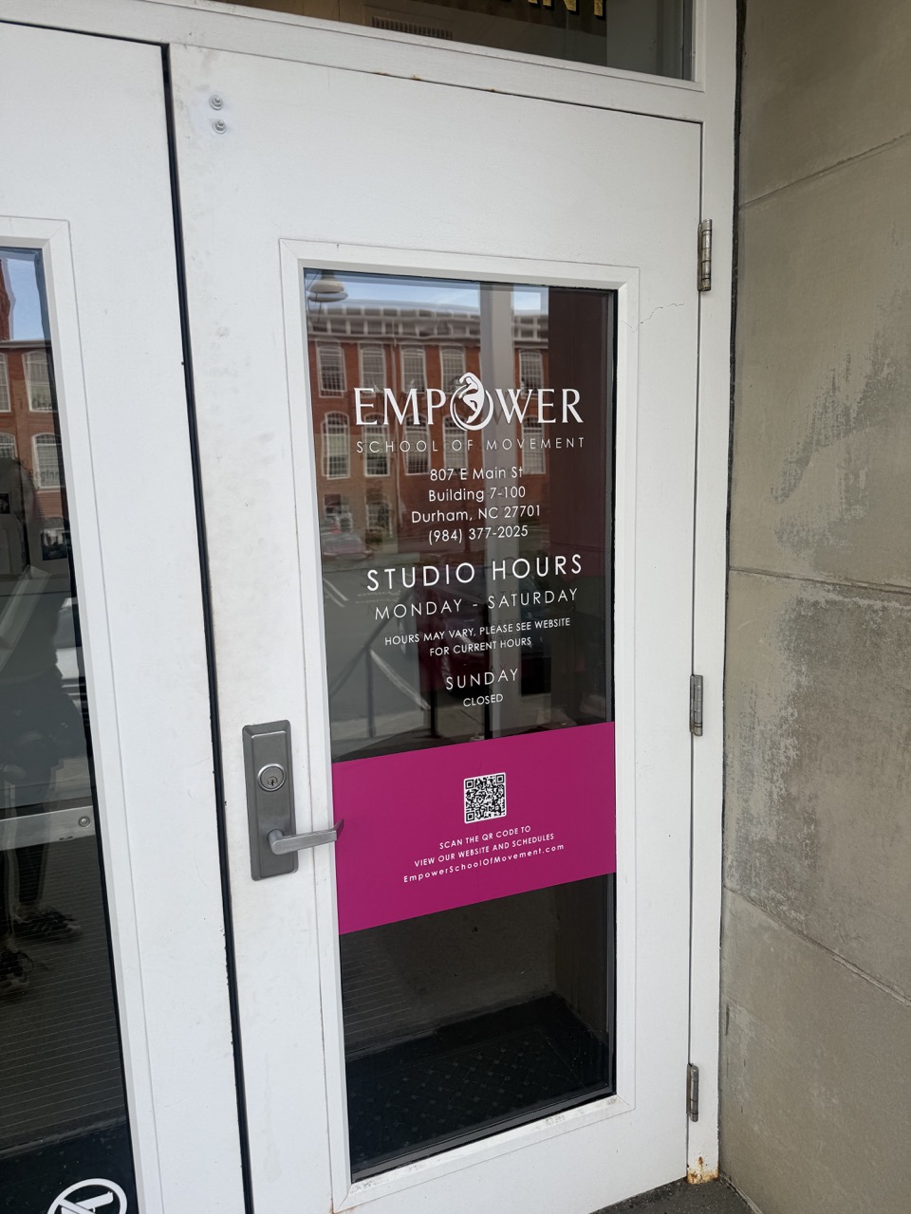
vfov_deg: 71.6
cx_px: 456
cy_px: 607
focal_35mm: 24
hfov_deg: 56.8
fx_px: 842
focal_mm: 6.76
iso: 80
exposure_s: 1/627
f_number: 1.78
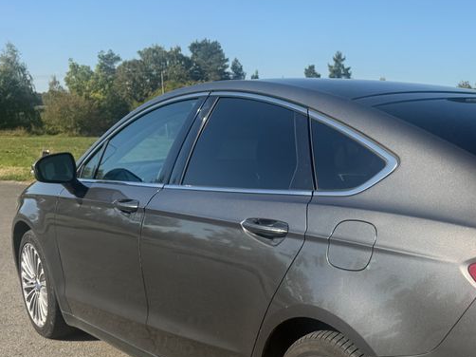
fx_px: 673
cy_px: 263
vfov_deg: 29.2
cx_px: 455
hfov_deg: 35.8
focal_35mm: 49
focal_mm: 6.76
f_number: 1.78
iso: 80
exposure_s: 1/3425
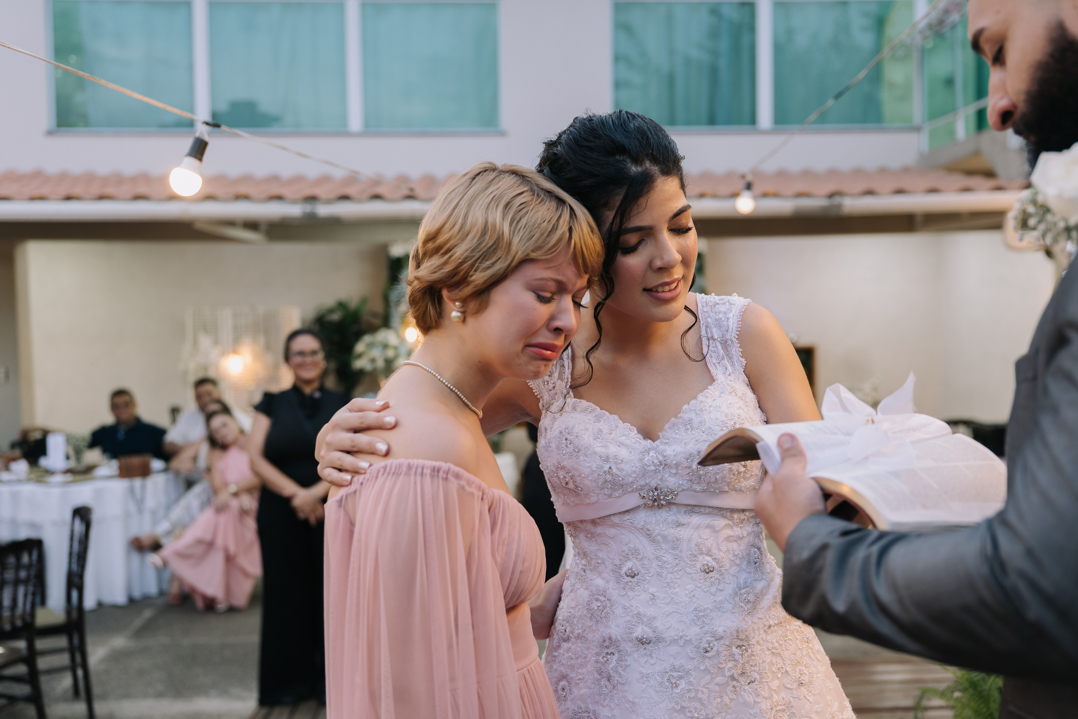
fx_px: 1168
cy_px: 360
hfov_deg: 49.6
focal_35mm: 39
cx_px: 539
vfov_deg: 34.2
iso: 800
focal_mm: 38
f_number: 2.8
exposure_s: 1/125
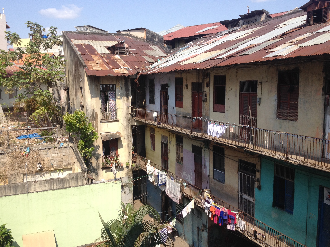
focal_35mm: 38
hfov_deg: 49.0
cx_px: 159
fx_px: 362
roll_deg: +1.4
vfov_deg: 37.7
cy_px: 133
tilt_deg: -11.9
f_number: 2.4
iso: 50
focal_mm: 4.28
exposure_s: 1/1314
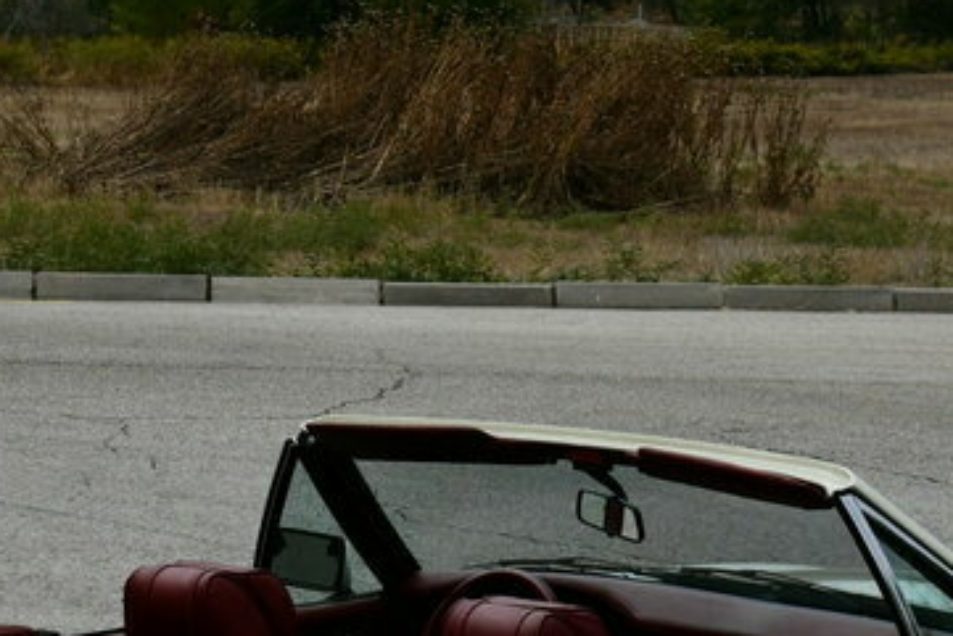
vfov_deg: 8.8
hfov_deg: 13.4
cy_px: 831
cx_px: 451
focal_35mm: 153
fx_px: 4052
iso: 1250
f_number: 11
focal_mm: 46
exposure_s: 1/500
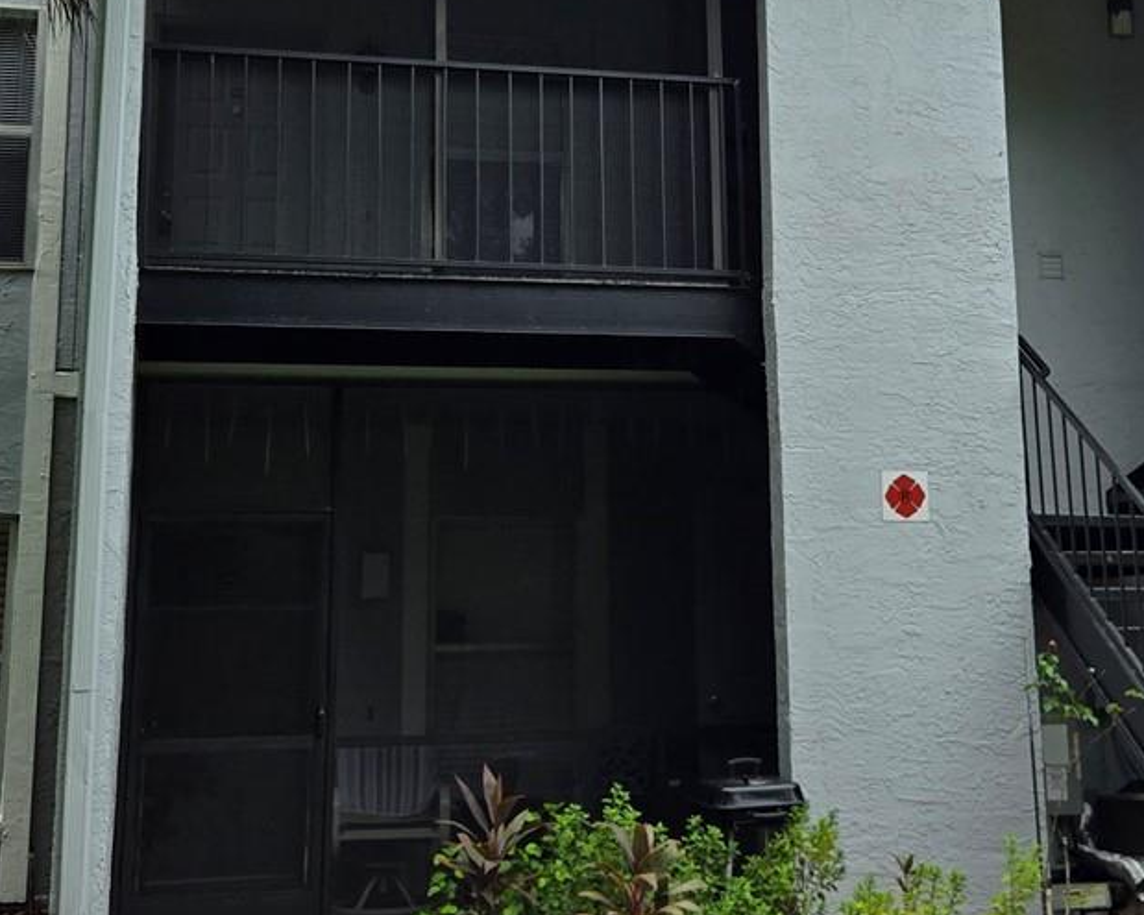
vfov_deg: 26.0
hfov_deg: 32.4
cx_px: 706
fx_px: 1963
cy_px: 255
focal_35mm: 58
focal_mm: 5.4
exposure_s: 1/2436
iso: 25
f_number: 1.8
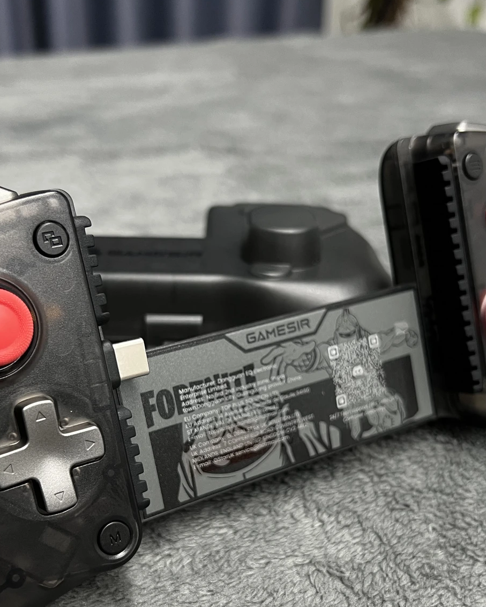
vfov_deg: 42.7
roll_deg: -1.1
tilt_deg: -29.0
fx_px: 773
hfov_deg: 34.9
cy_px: 365
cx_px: 228
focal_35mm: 43
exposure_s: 1/50
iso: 160
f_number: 1.5
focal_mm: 5.7
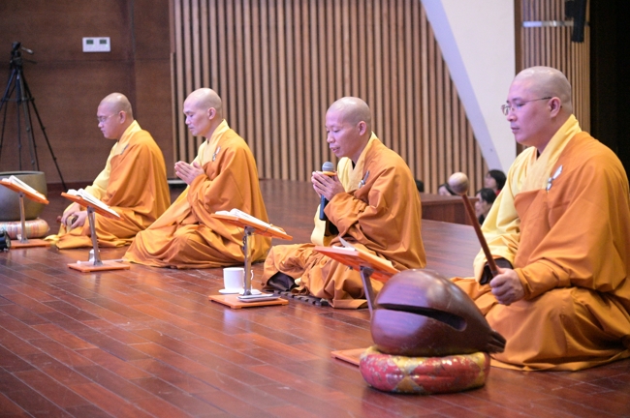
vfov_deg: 16.0
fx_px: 1486
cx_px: 315
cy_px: 209
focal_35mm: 85
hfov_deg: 23.9
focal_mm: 85
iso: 20000
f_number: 4
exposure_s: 1/640
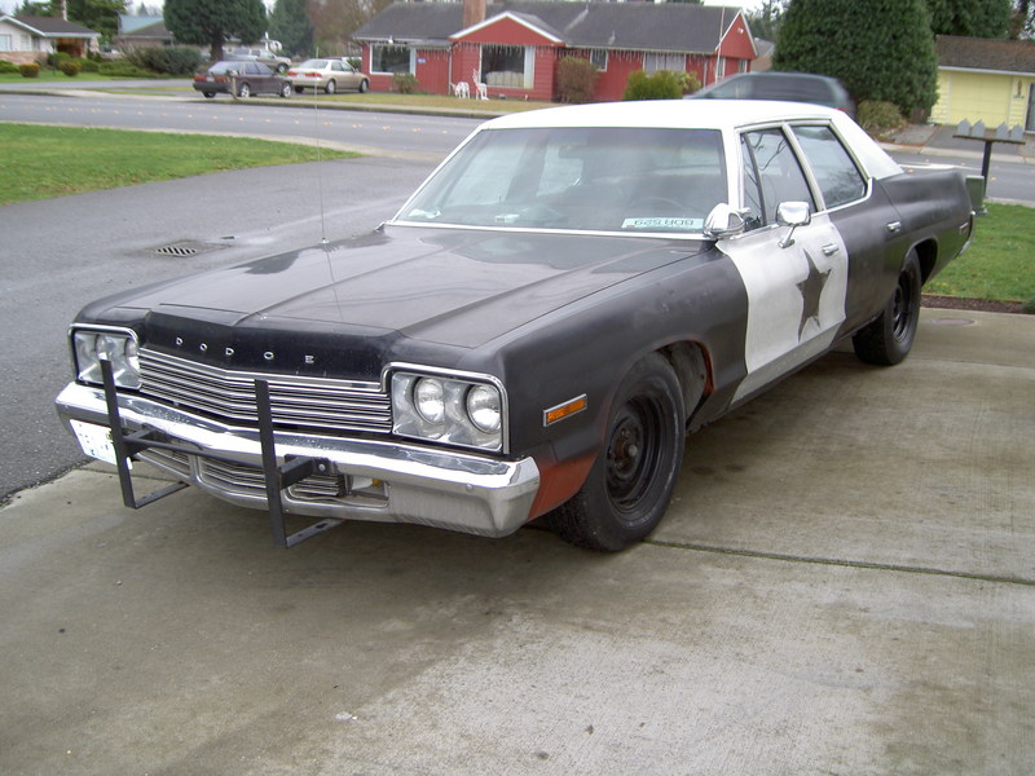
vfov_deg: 36.8
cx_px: 518
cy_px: 388
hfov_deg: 47.9
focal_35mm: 39
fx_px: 1166
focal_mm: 8
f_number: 2.8
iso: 50
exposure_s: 1/60
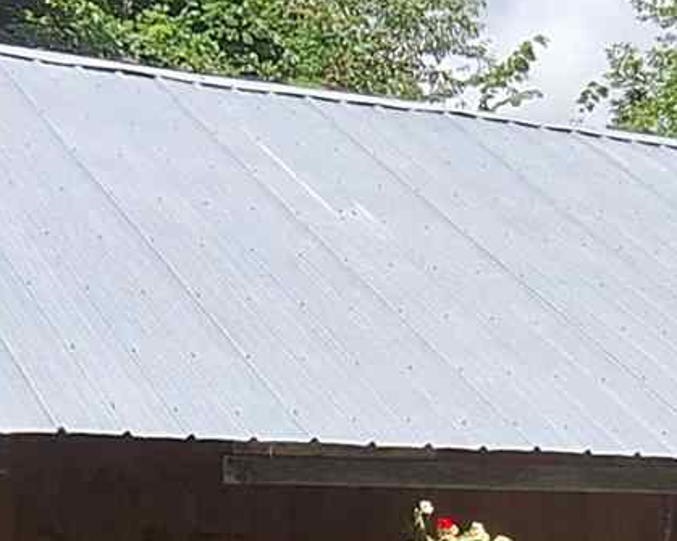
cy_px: 610
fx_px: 1863
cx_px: 606
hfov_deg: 20.2
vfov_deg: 16.0
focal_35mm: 93
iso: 40
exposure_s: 1/2000
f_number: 2.2
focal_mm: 1.74
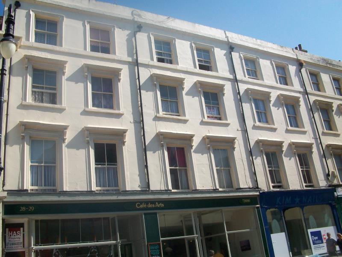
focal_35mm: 34
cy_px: 128
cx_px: 171
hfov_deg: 54.0
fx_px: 336
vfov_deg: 41.8
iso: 80
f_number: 5.5
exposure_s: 1/400
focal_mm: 5.7
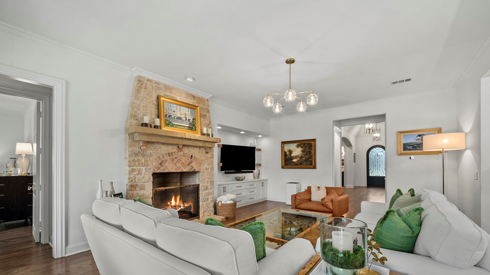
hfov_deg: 106.8
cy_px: 166
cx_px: 247
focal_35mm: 14
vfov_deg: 73.4
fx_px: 182
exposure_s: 1/10
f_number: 8
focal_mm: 13
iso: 800
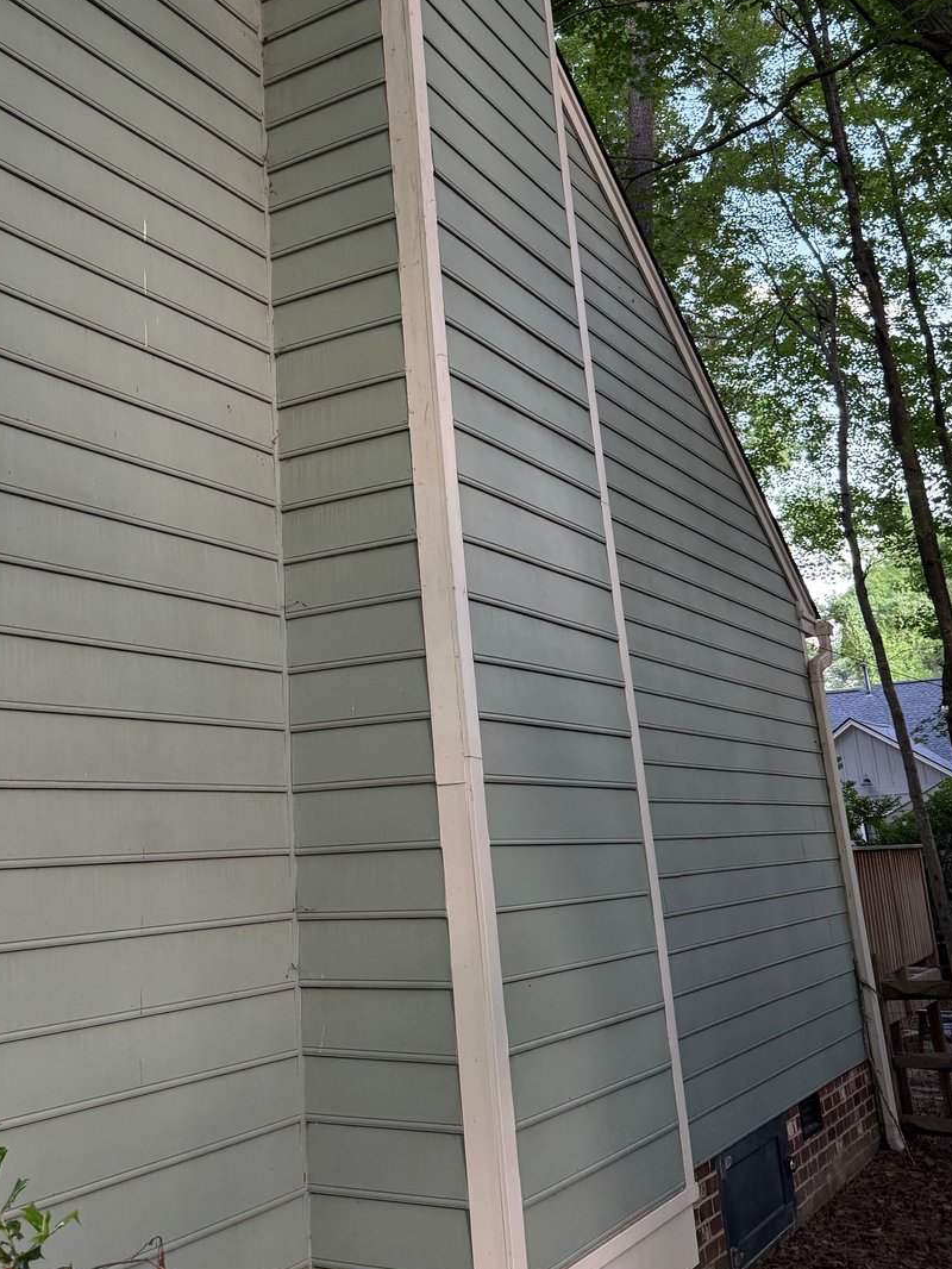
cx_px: 283
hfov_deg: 39.0
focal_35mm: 36
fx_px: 1320
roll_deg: +0.6
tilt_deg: +18.2
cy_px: 410
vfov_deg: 50.3
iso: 200
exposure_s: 1/150
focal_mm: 6.76
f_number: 1.78
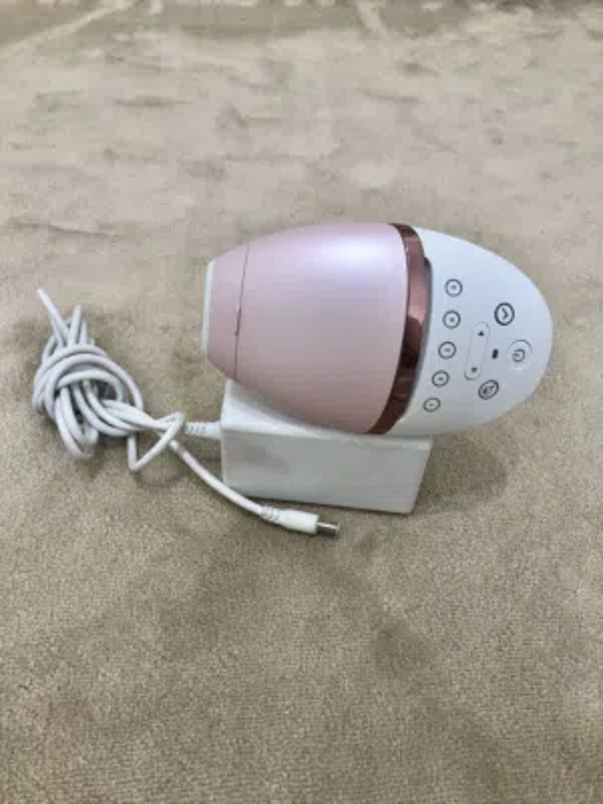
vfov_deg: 63.4
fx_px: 650
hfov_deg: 49.7
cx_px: 302
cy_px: 402
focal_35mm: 28
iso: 32
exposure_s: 1/24
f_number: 1.8
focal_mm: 3.99
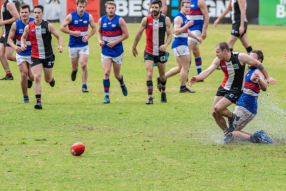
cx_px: 137
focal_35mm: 593
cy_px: 99
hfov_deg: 3.5
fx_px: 4714
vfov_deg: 2.3
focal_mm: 380
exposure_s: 1/3200
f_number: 7.1
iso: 1250
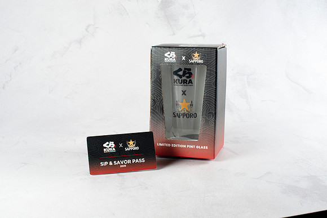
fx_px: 463
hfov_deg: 38.9
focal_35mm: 51
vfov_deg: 26.5
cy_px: 109
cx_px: 164
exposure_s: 1/100
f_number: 14
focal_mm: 50
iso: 250
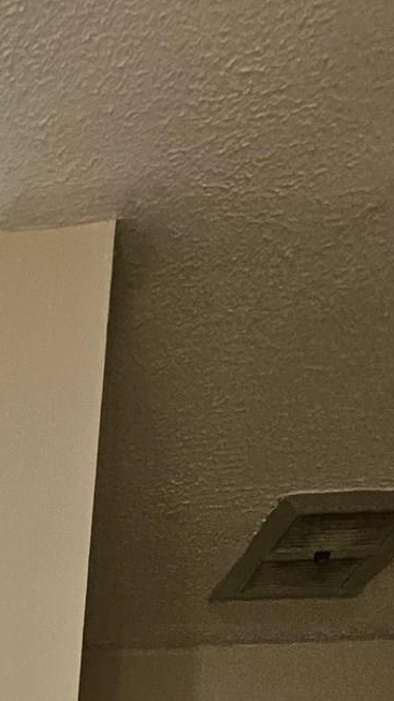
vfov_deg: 24.7
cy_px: 1173
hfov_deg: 17.8
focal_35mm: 50
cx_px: -365
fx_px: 929
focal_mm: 1.74
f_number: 2.2
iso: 160
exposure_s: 1/60
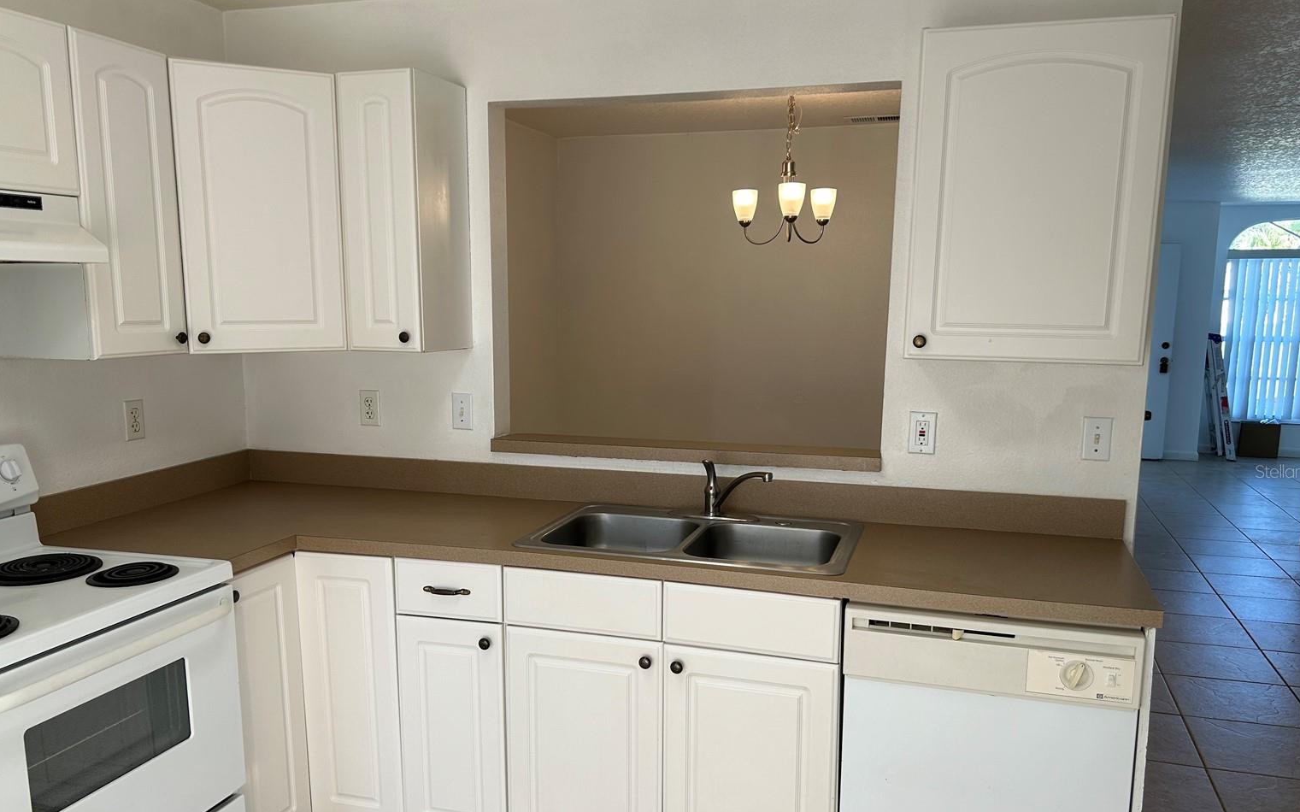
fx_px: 1027
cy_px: 471
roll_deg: +0.1
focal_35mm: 29
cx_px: 652
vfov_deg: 43.0
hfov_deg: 64.6
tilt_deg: -8.9
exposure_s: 1/120
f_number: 1.5
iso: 32
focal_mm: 5.7
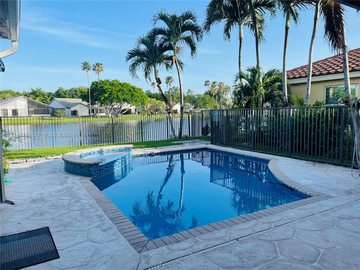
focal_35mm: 26
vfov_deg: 53.1
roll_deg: +0.7
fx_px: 270
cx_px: 180
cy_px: 135
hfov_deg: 67.3
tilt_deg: -4.9
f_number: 1.6
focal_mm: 4.2
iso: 32
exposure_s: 1/1401
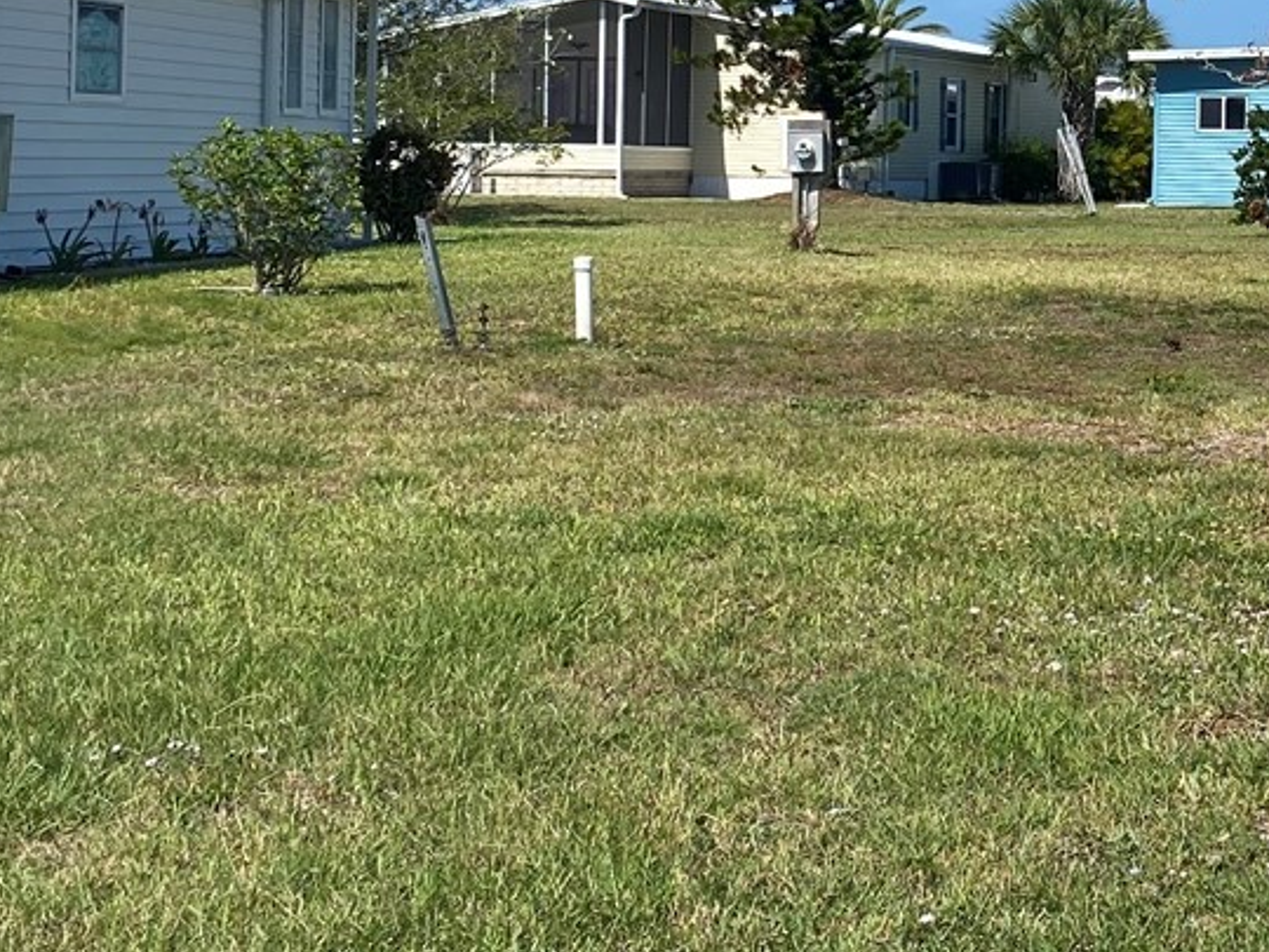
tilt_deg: -0.1
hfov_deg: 24.1
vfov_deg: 18.9
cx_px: 1304
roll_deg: +0.2
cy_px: 146
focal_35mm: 77
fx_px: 2823
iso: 32
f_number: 1.8
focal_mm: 4.25
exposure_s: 1/3300
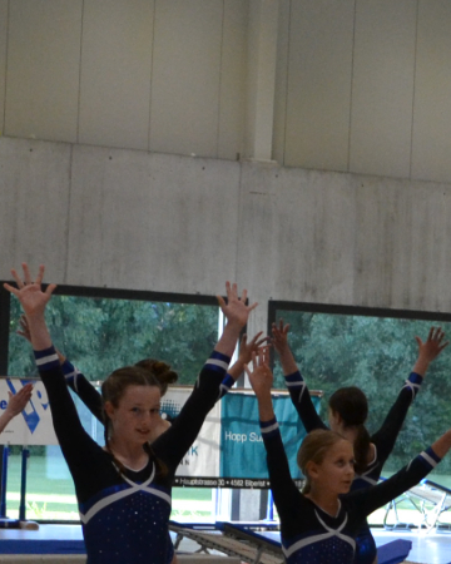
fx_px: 2353
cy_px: 496
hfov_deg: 10.9
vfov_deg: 13.6
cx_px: 313
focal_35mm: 141
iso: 1000
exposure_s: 1/500
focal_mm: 22
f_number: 4
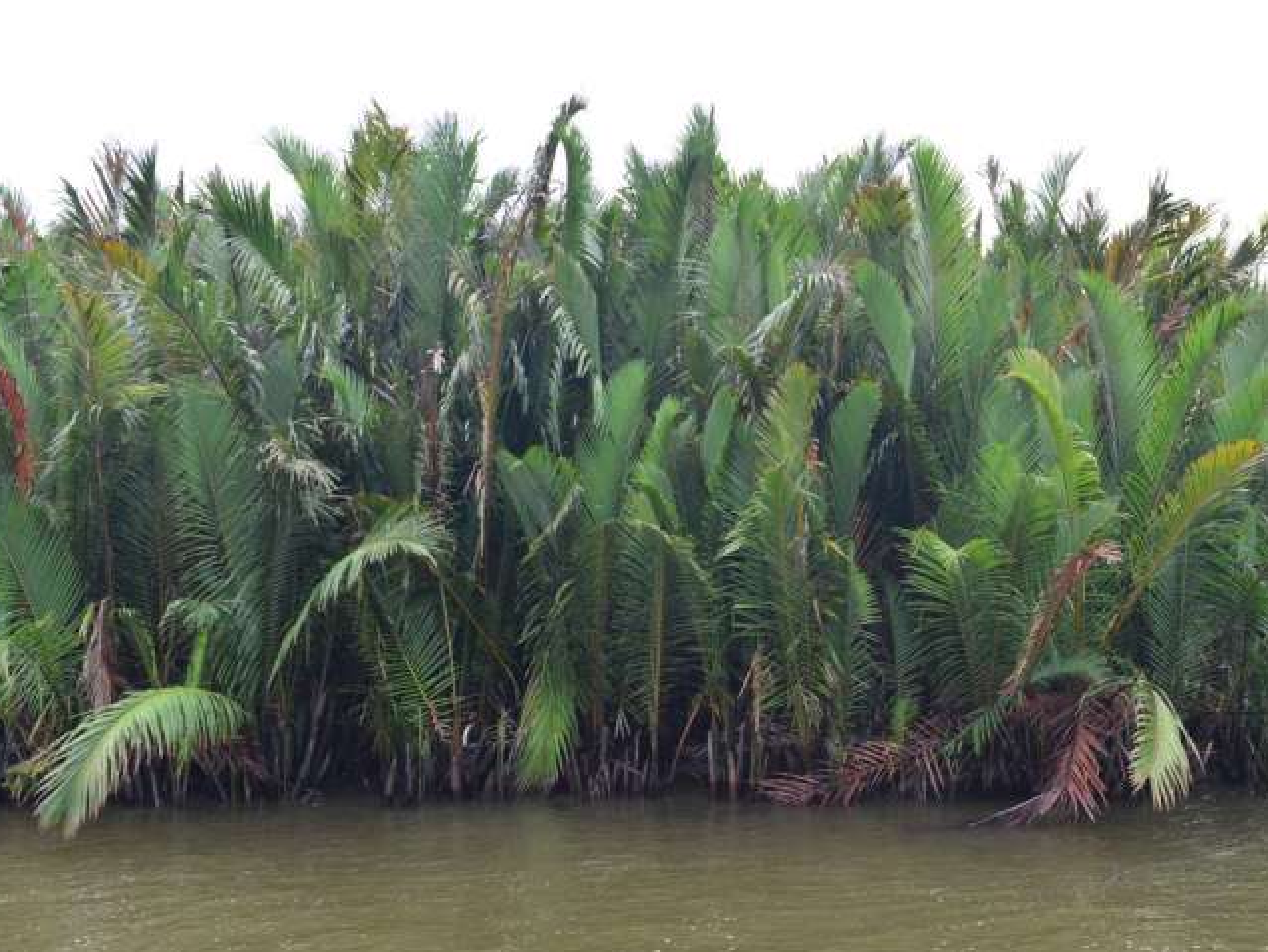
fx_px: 1502
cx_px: 771
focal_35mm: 41
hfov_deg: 45.5
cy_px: 527
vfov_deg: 35.1
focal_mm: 34
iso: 100
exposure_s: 1/100
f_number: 5
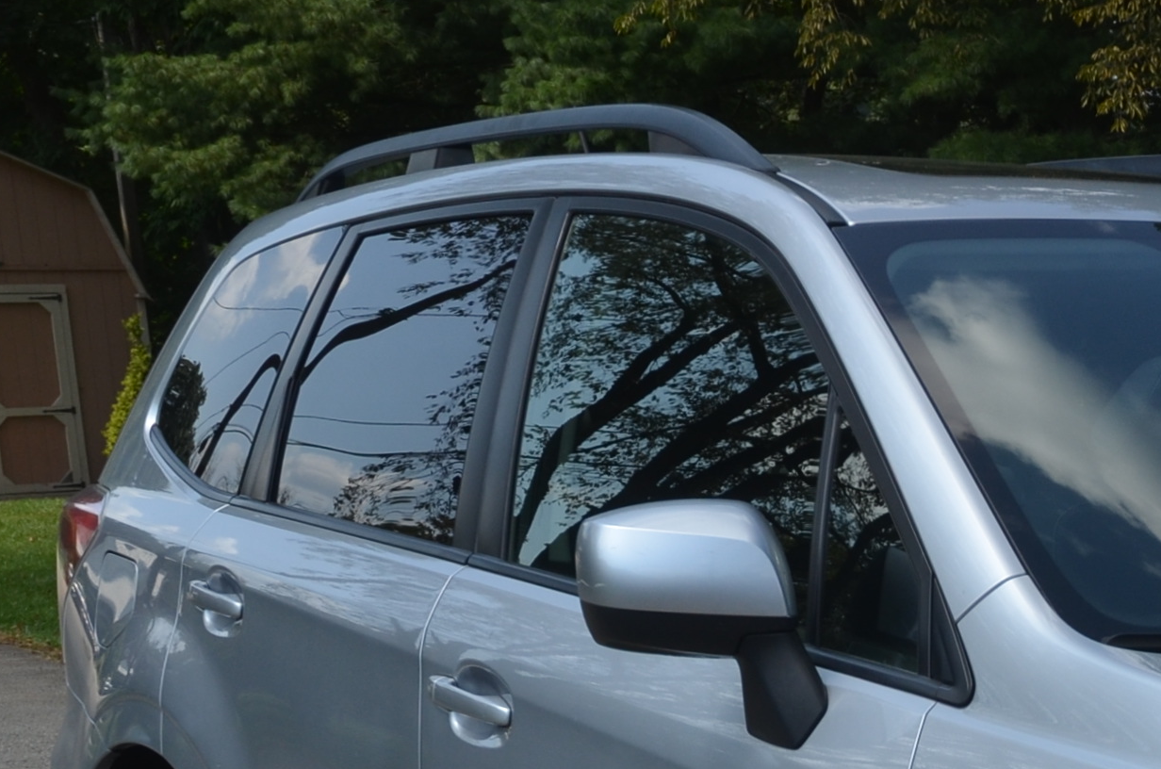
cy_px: 959
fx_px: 2607
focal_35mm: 81
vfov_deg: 16.0
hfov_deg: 23.2
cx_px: 1351
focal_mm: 18
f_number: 8
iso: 200
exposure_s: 1/250
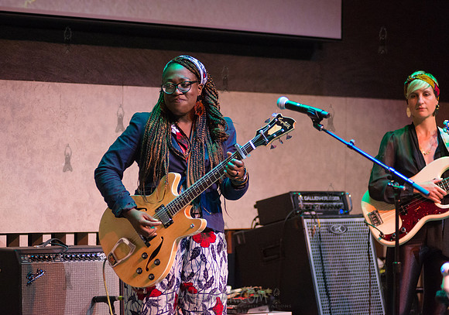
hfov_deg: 11.5
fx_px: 2225
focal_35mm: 175
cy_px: 143
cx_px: 191
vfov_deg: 8.1
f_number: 2.8
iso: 3200
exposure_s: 1/400
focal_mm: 155
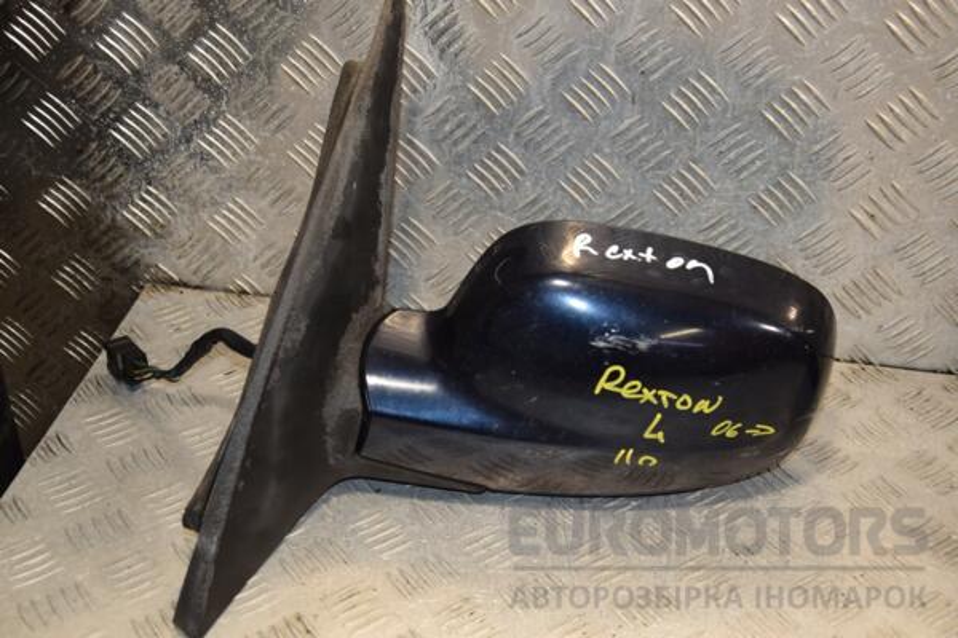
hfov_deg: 33.4
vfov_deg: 22.6
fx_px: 1597
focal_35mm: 60
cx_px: 479
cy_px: 319
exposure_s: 1/200
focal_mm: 40
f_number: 5
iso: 800
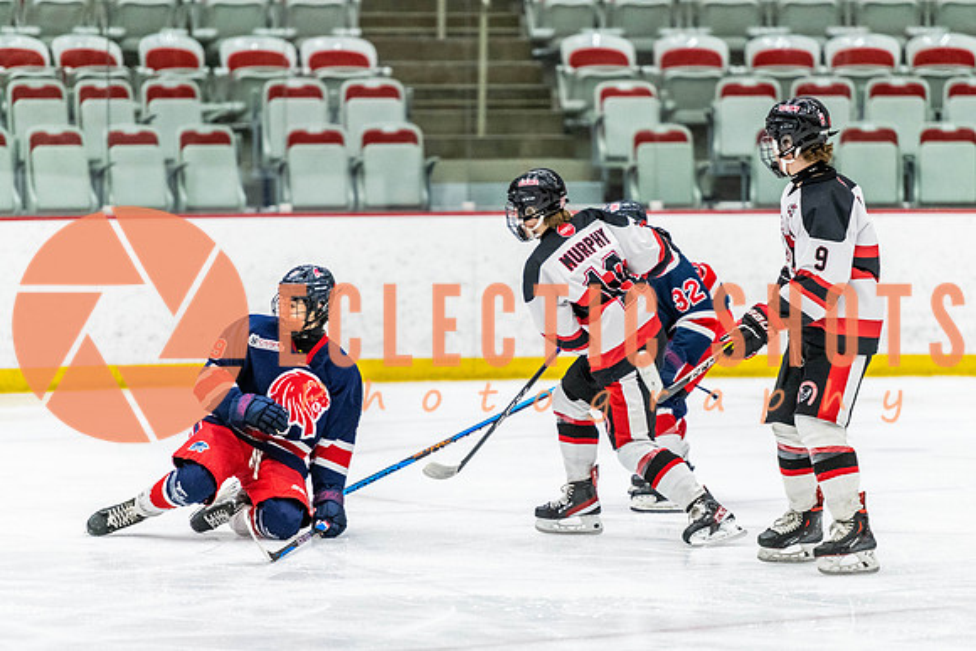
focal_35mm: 221
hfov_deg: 9.3
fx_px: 6005
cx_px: 559
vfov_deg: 6.2
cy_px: 326
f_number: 2.8
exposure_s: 1/640
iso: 3200
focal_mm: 190
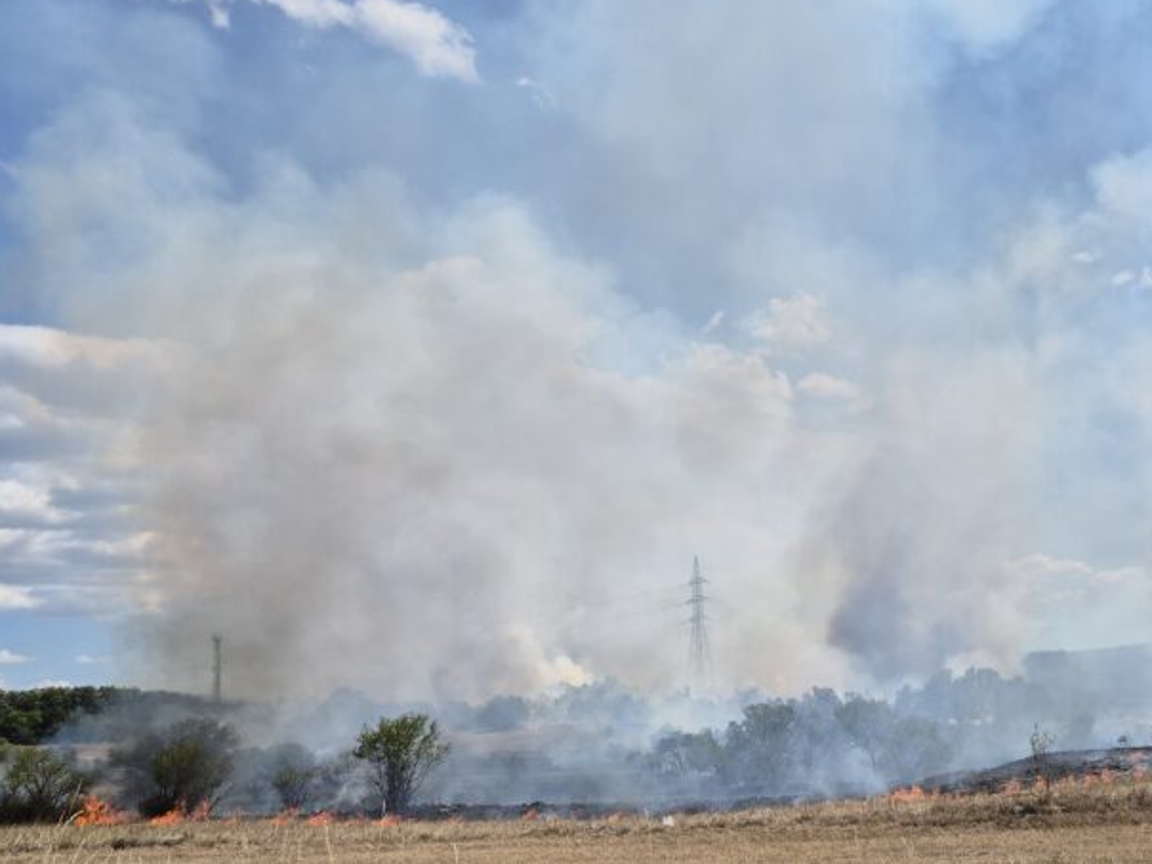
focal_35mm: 39
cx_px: 906
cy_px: 643
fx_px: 1298
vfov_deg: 36.0
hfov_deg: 45.6
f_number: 1.8
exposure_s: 1/2976
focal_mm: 5.4
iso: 25
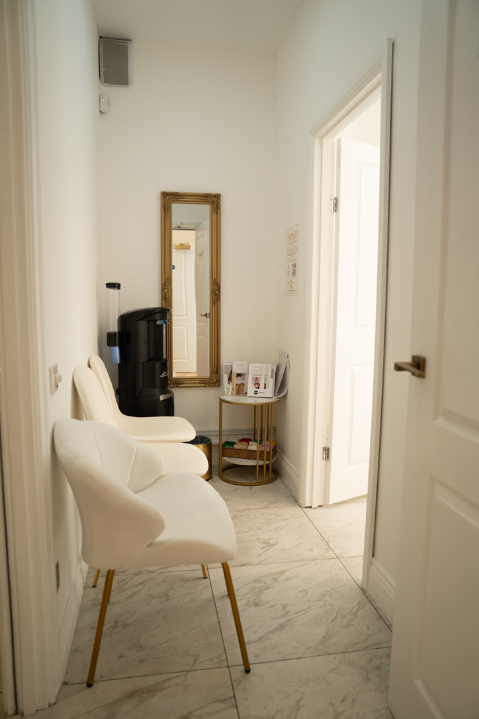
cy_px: 360
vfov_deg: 73.7
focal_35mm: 24
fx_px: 479
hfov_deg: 53.1
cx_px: 240
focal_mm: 24
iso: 800
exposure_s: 1/320
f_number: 2.8
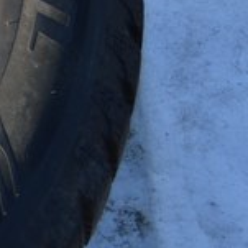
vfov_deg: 6.7
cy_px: -6
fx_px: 2099
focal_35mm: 259
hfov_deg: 6.2
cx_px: -501
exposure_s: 1/125
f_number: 5.6
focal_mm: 30
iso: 100
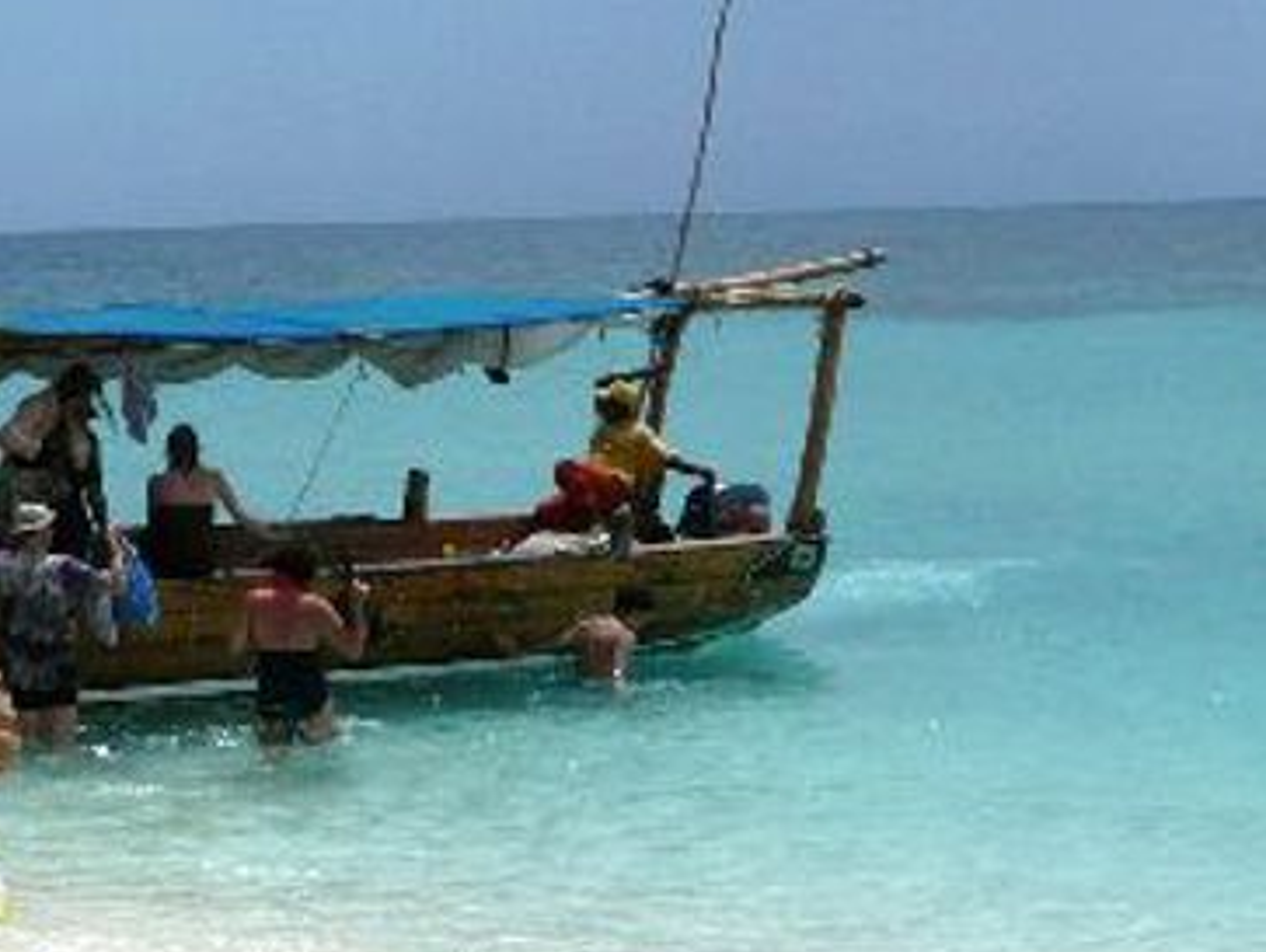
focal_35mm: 93
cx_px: -506
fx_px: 3405
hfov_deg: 19.0
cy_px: 411
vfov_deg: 15.9
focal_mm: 5.5
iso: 100
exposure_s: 1/640
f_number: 8
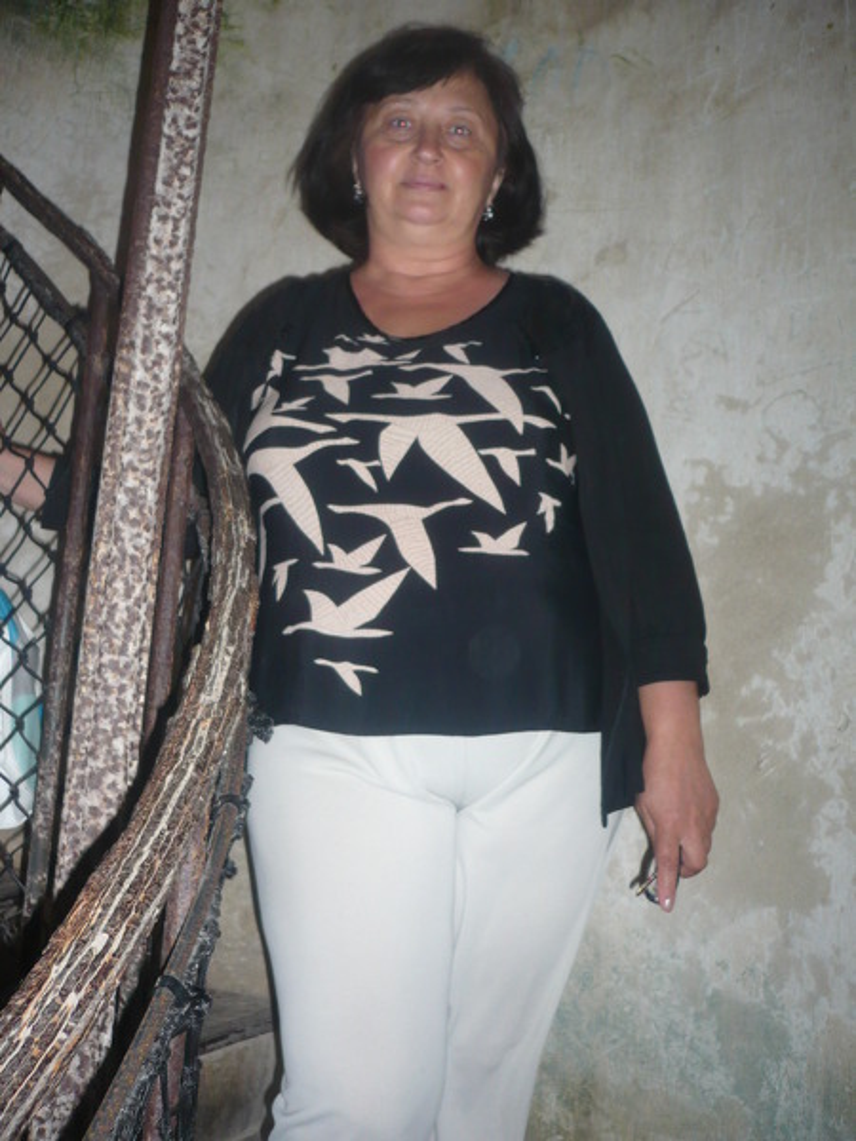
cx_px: 428
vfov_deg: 52.6
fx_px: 1154
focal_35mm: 35
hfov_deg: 40.7
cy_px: 570
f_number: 2.8
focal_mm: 5.8
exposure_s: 1/30
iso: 160
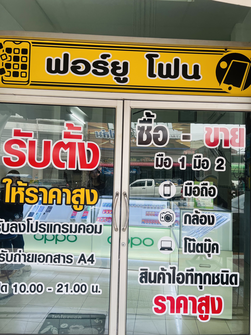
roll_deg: -1.5
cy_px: 168
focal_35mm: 26
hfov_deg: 53.1
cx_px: 126
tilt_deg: +4.0
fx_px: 251
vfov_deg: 67.3
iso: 50
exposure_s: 1/394
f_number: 1.5
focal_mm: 5.7
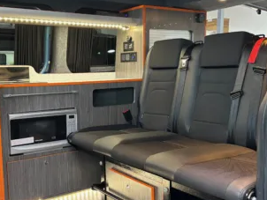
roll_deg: +0.1
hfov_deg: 43.4
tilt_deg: -7.7
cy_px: 114
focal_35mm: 43
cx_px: 98
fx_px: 332
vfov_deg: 33.6
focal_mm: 5.96
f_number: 1.6
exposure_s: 1/50
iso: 320
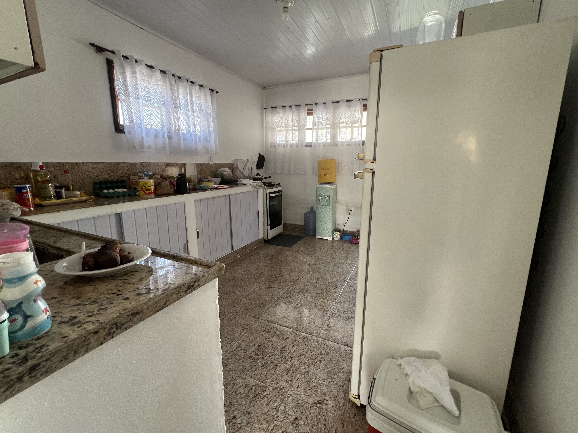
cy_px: 209
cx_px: 294
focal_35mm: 14
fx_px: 234
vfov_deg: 85.6
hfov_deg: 102.1
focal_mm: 1.57
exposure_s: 1/99
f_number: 1.8
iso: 125
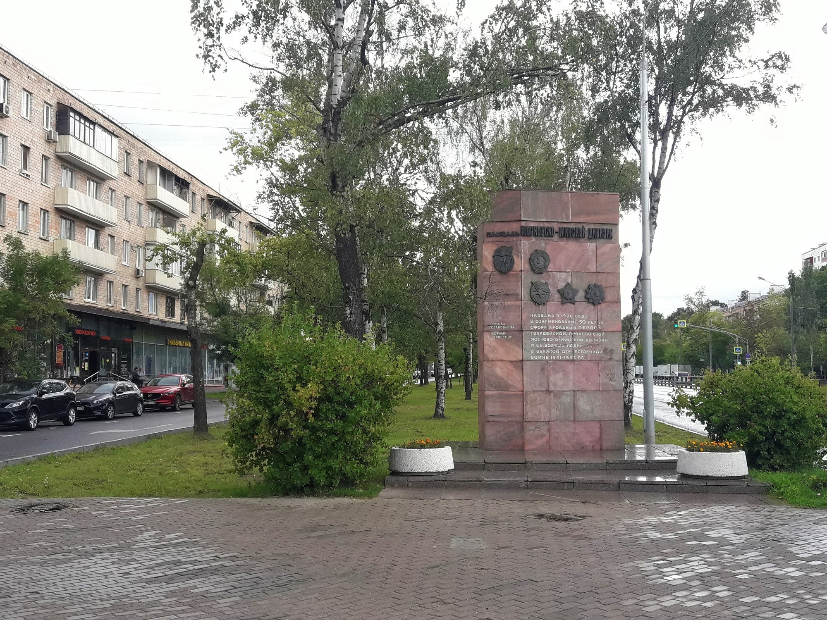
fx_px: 669
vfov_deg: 49.7
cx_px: 414
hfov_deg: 63.4
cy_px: 310
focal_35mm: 28
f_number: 1.9
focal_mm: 3.7
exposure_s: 1/388
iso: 40
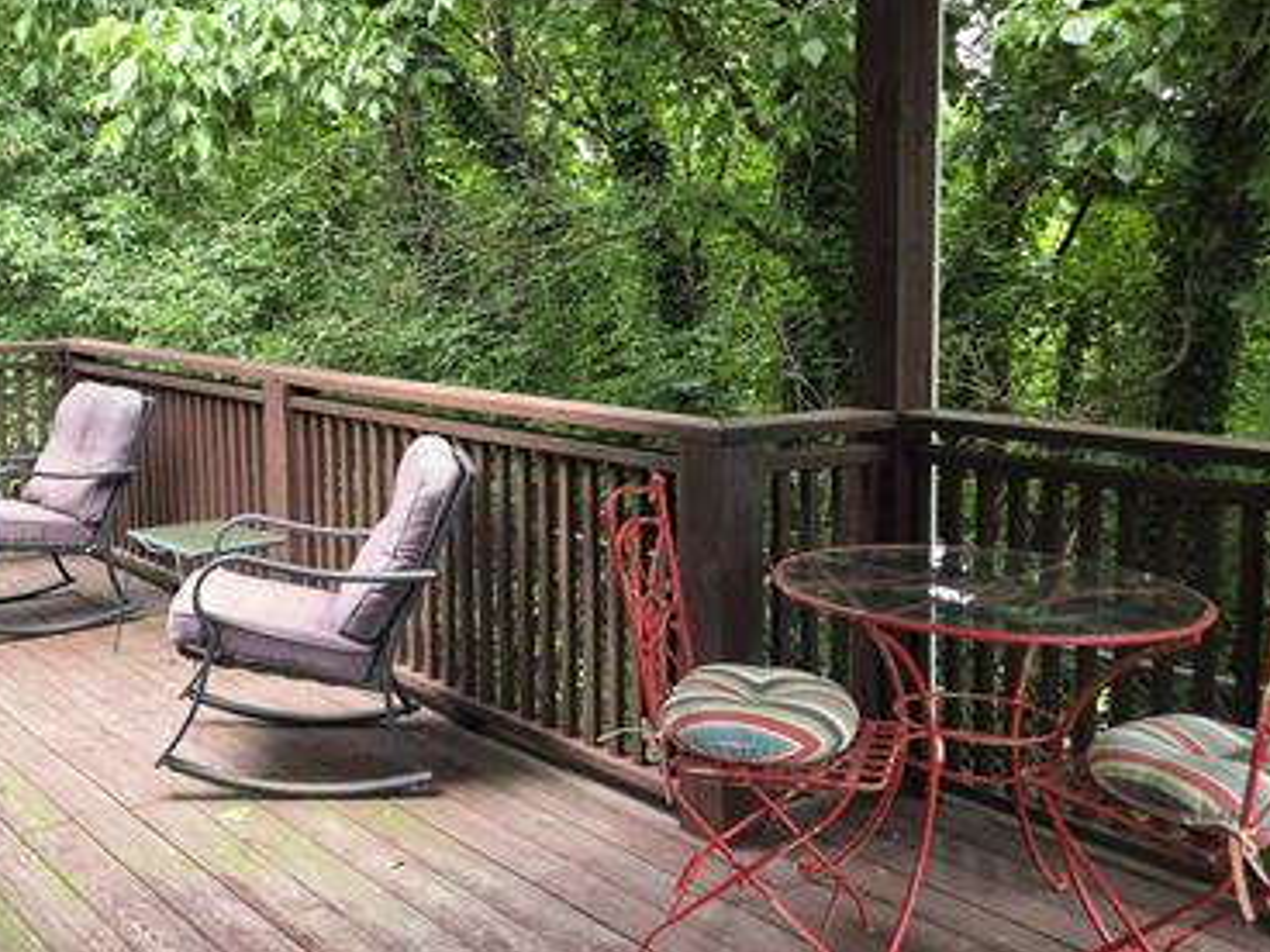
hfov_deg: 45.5
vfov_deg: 35.8
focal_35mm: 40
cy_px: 376
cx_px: 349
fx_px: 1468
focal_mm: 5.4
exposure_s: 1/180
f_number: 1.8
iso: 64
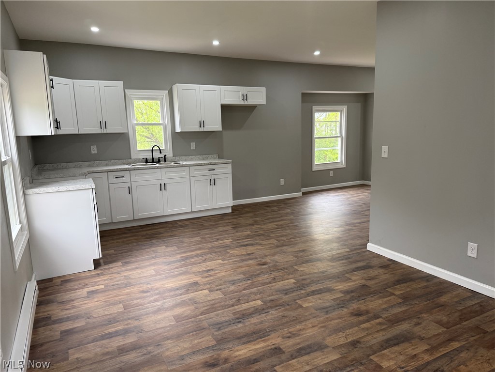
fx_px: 343
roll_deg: +1.0
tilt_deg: -7.5
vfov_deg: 56.8
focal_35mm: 24
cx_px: 248
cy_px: 186
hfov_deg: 71.6
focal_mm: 6.76
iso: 160
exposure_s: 1/120
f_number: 1.78
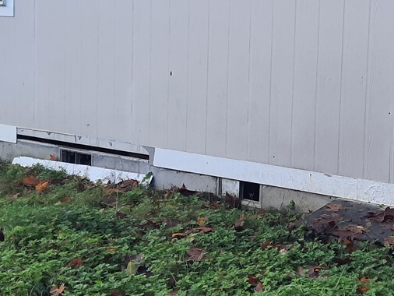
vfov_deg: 18.6
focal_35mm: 79
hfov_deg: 24.7
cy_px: 89
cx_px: 231
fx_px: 900
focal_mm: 4.6
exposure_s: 1/175
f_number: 2
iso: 32
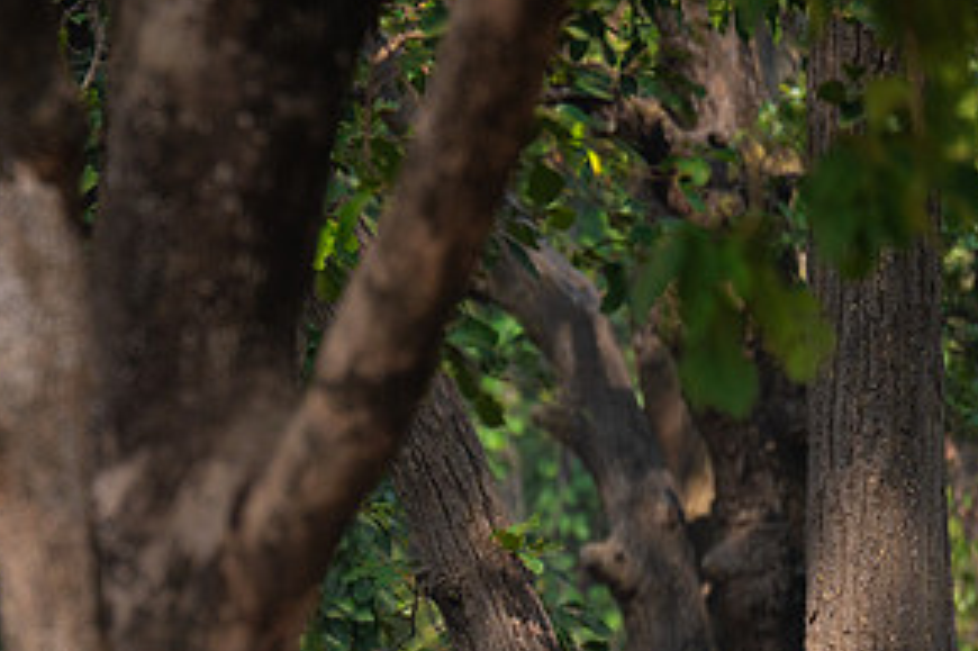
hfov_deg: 3.2
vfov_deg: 2.1
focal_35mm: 644
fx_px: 17485
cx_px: -63
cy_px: 477
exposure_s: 1/3200
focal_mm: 200
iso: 500
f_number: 2.8
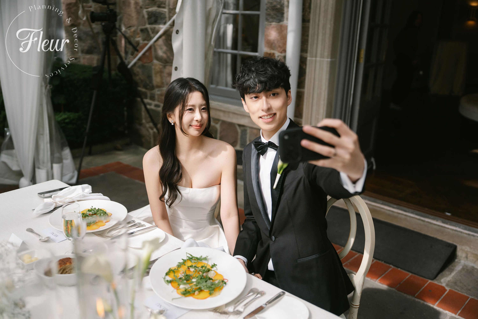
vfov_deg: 37.9
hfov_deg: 54.4
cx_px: 239
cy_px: 160
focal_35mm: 35
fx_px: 465
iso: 400
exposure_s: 1/3200
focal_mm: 35
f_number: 2
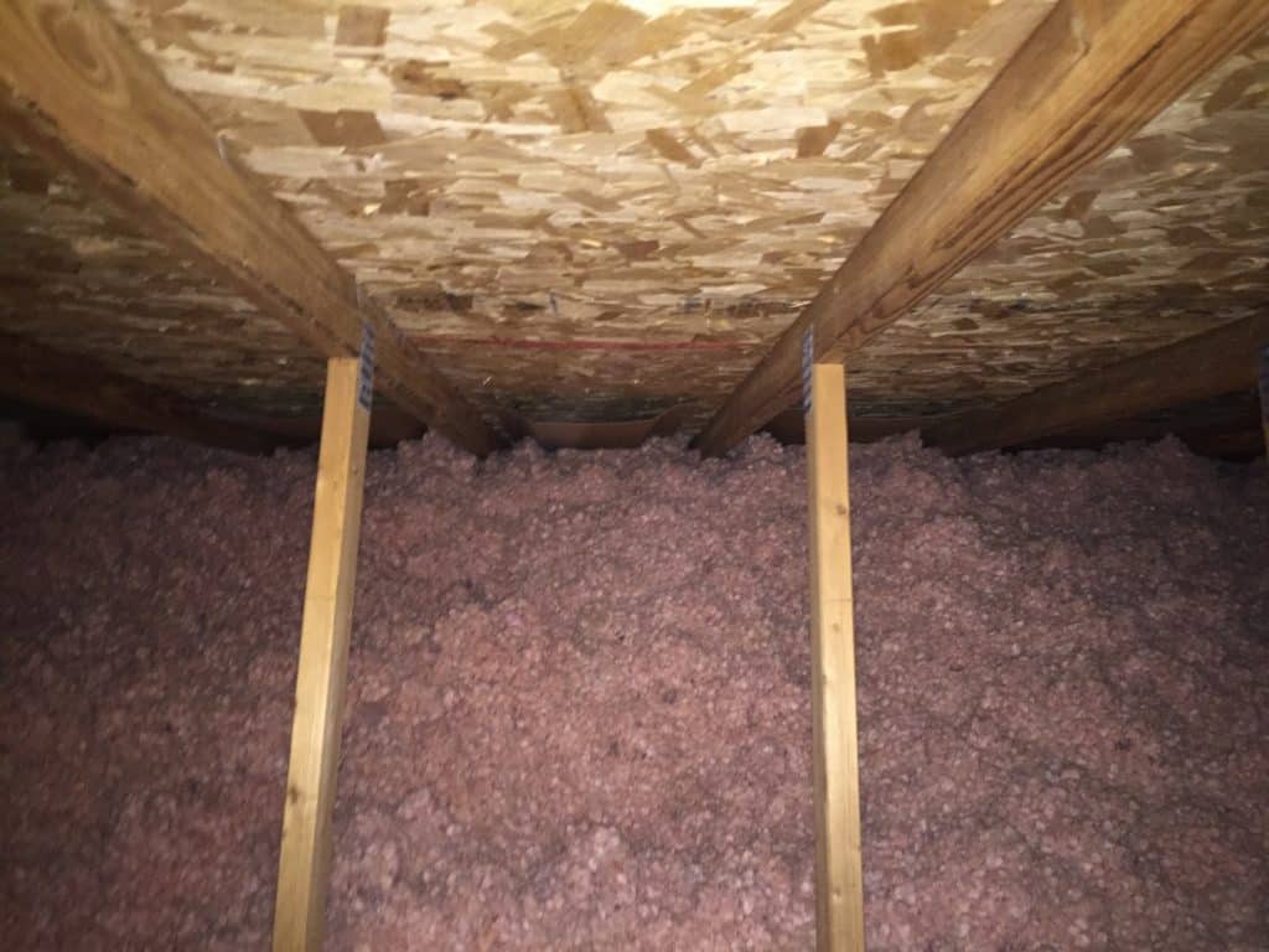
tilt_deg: -23.2
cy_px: 476
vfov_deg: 48.2
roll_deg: -0.8
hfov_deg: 61.7
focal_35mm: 29
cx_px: 634
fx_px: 1063
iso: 250
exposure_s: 1/16
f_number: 2.2
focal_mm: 4.15
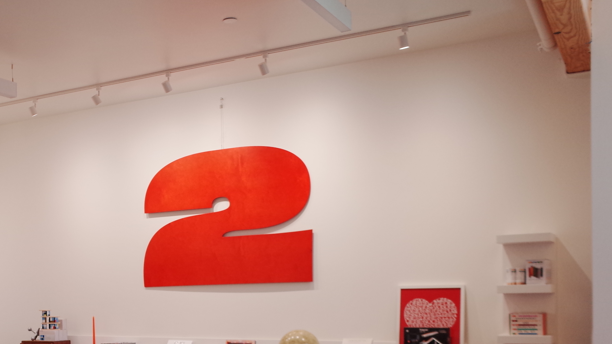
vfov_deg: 24.3
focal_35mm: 48
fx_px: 779
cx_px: 131
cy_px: 306
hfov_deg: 41.2
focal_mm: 18.3
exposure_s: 1/125
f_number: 2.8
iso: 400
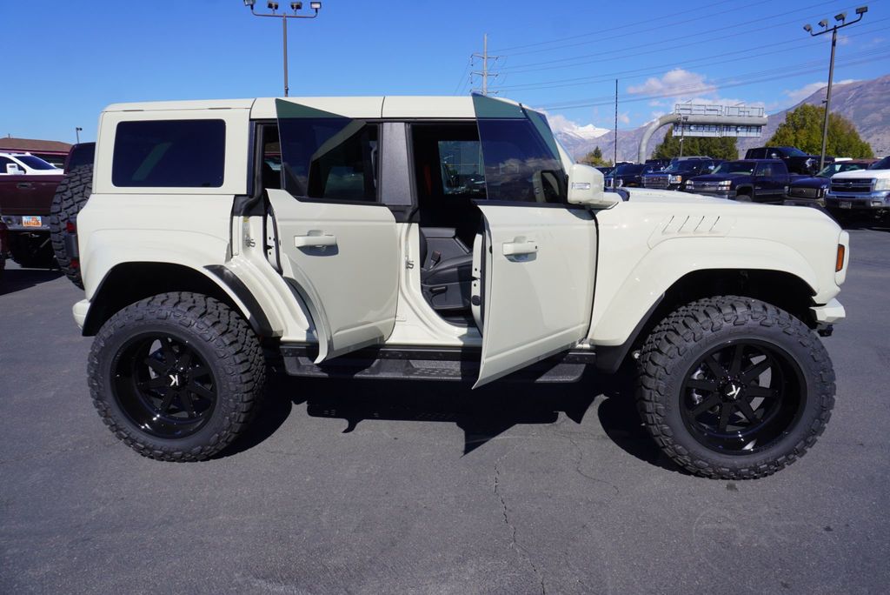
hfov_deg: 73.7
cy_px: 298
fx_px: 594
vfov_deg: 53.2
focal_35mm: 24
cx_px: 445
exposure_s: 1/320
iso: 100
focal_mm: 16
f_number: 8
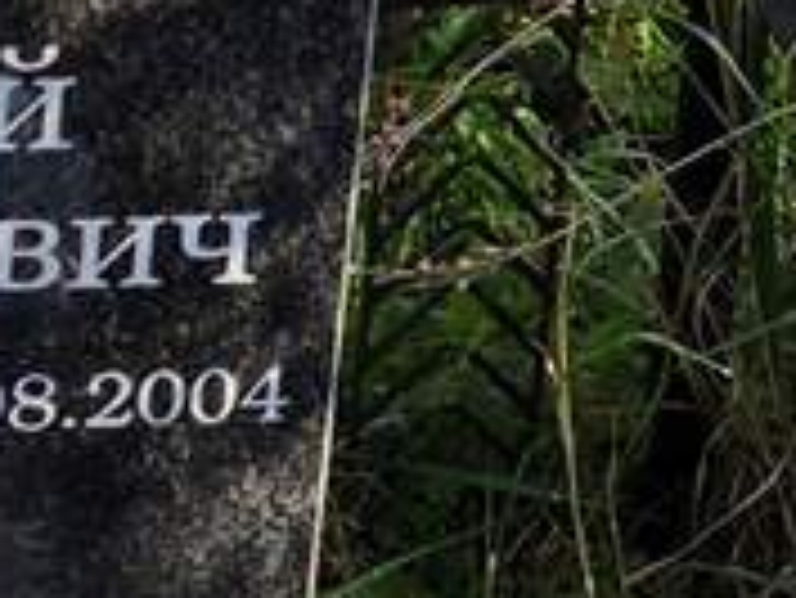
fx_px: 5200
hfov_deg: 8.5
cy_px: 40
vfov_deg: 6.6
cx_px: -420
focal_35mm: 226
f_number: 1.7
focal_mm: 4.71
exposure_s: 1/636
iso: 50
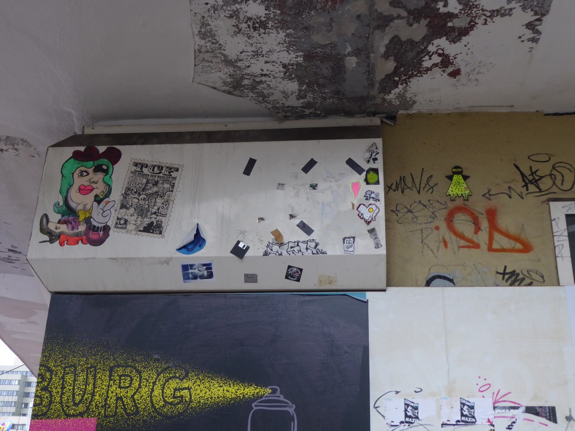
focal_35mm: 37
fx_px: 615
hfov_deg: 50.1
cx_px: 288
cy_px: 216
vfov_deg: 38.7
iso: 200
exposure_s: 1/60
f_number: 3.7
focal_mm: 6.7
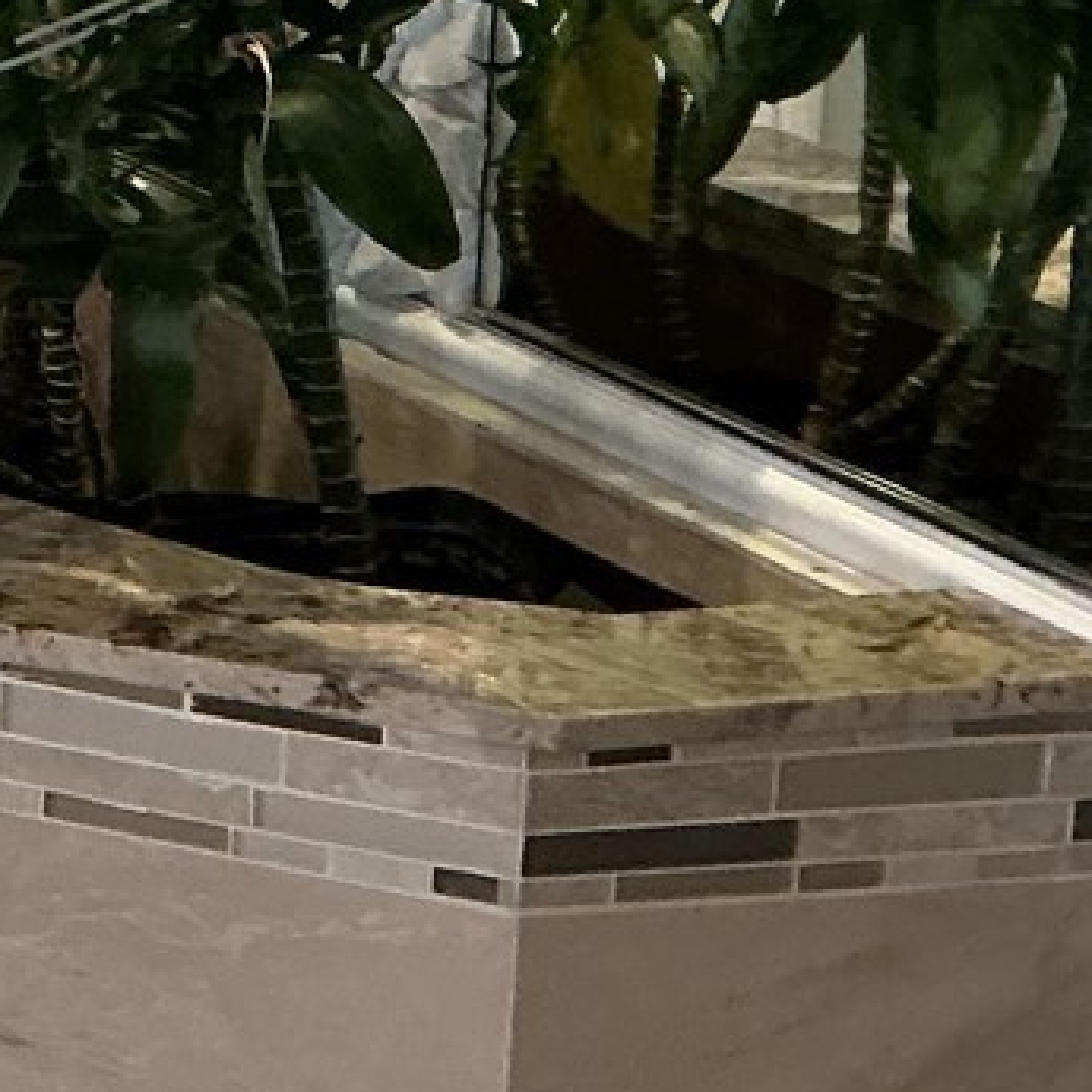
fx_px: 4247
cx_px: -1276
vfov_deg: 14.5
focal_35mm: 119
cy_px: 149
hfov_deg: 12.4
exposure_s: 1/60
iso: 160
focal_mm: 3
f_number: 1.8
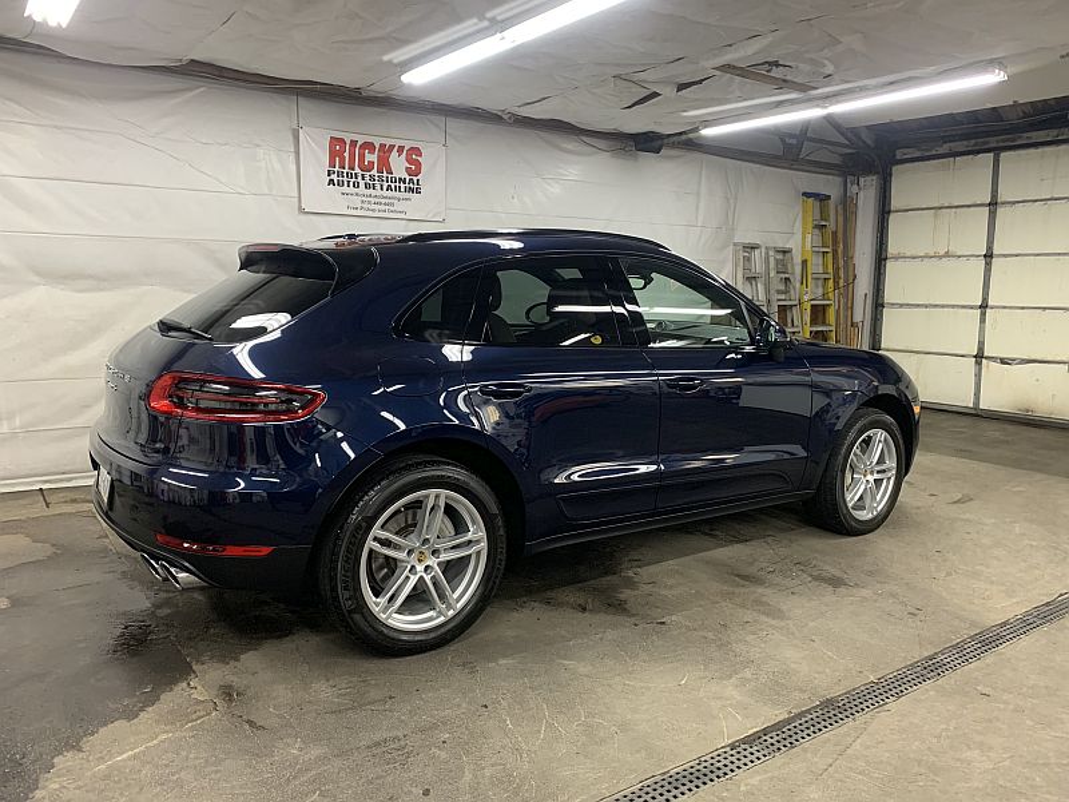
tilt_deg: -7.8
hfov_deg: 67.3
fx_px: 803
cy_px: 401
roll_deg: -1.4
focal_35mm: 26
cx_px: 534
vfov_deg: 53.1
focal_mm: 4.25
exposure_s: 1/60
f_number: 1.8
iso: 200
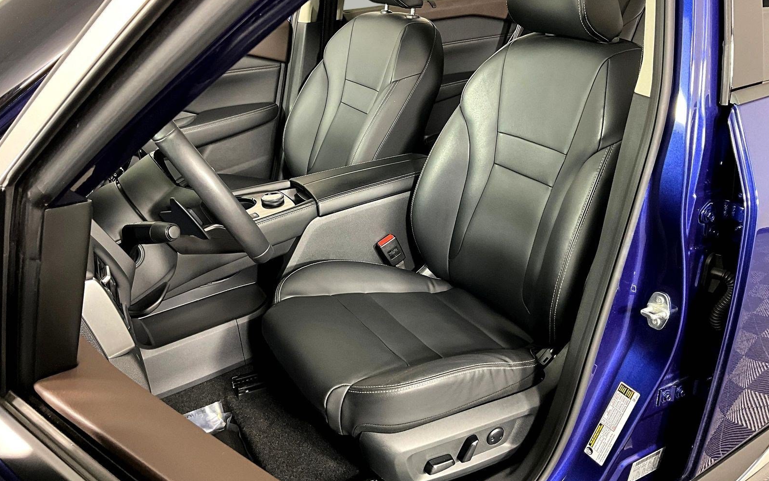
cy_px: 219
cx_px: 386
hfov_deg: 61.2
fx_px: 650
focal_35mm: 31
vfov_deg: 40.6
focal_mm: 3
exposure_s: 1/60
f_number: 1.8
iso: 200
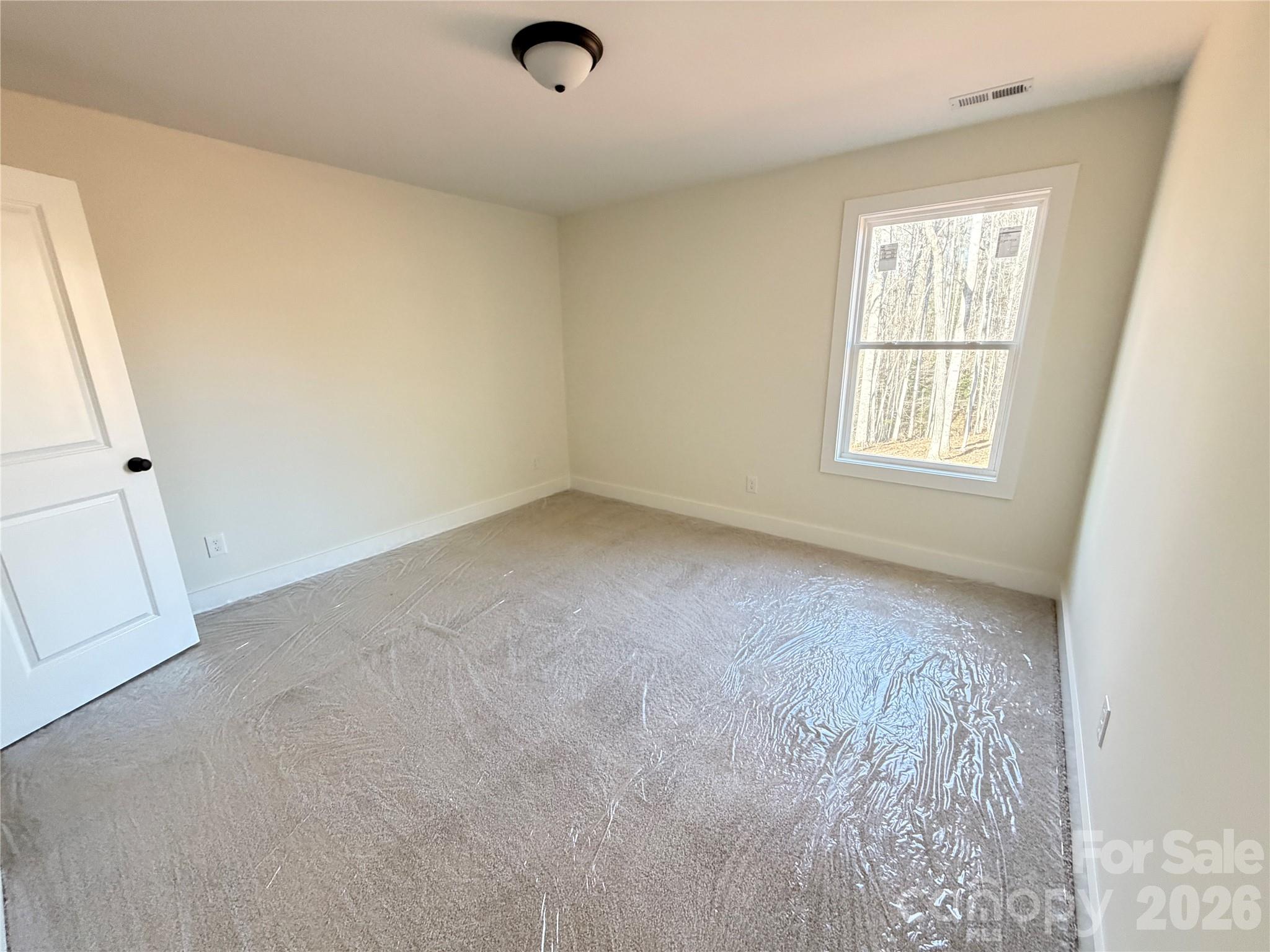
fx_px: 514
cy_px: 476
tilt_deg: -15.4
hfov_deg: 102.1
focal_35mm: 14
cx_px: 635
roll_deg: +1.2
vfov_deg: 85.7
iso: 400
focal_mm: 2.22
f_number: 2.2
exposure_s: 1/60
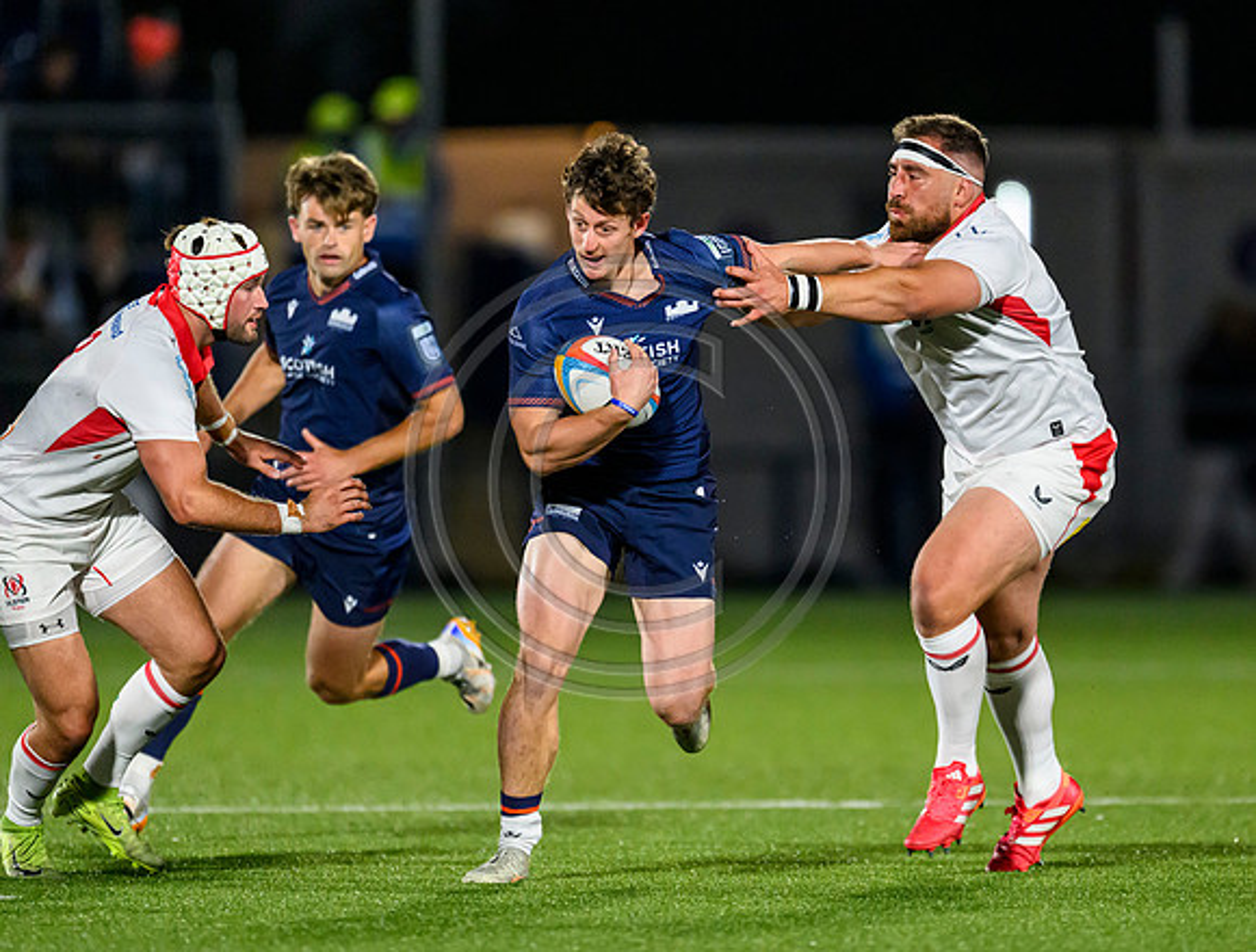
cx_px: 847
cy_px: 456
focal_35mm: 725
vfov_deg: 2.1
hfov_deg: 2.7
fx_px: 26419
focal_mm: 560
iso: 6400
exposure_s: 1/1250
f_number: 4
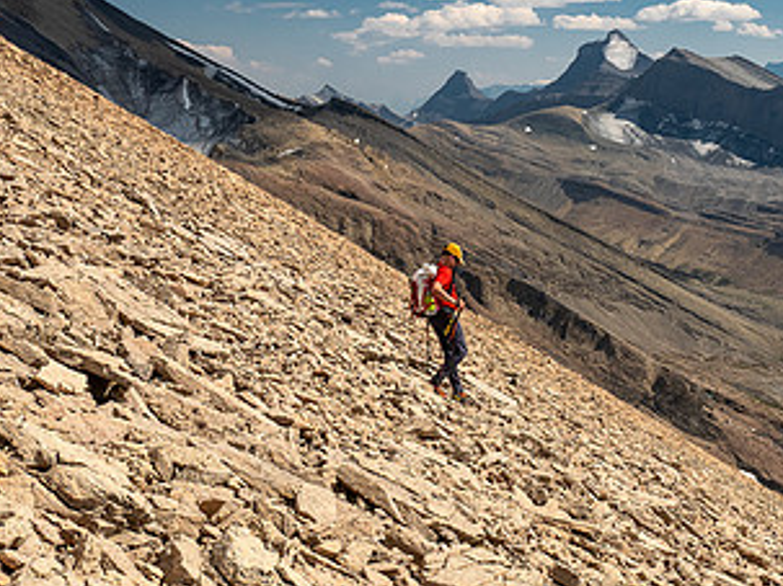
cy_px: 267
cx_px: 483
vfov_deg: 21.3
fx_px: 1560
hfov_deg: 28.1
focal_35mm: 69
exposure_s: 1/400
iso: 200
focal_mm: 18
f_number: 8
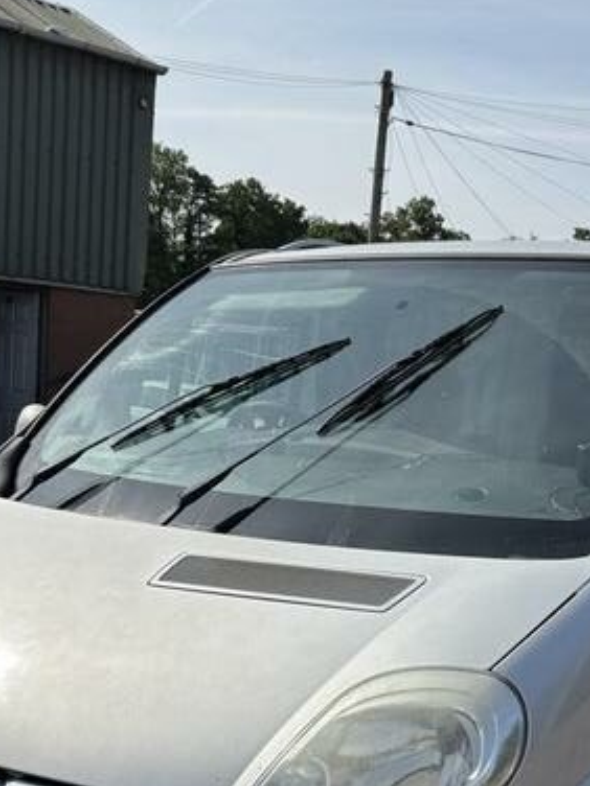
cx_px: 408
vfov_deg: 30.7
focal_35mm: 62
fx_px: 1409
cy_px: 587
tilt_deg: -1.9
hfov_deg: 23.5
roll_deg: -0.8
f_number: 1.6
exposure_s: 1/5814
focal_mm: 5.96
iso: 50
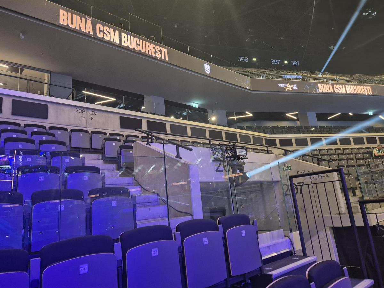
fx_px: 255
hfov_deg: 73.9
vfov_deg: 58.9
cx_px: 192
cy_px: 144
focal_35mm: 23
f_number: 1.8
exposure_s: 1/100
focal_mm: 5.4
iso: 800
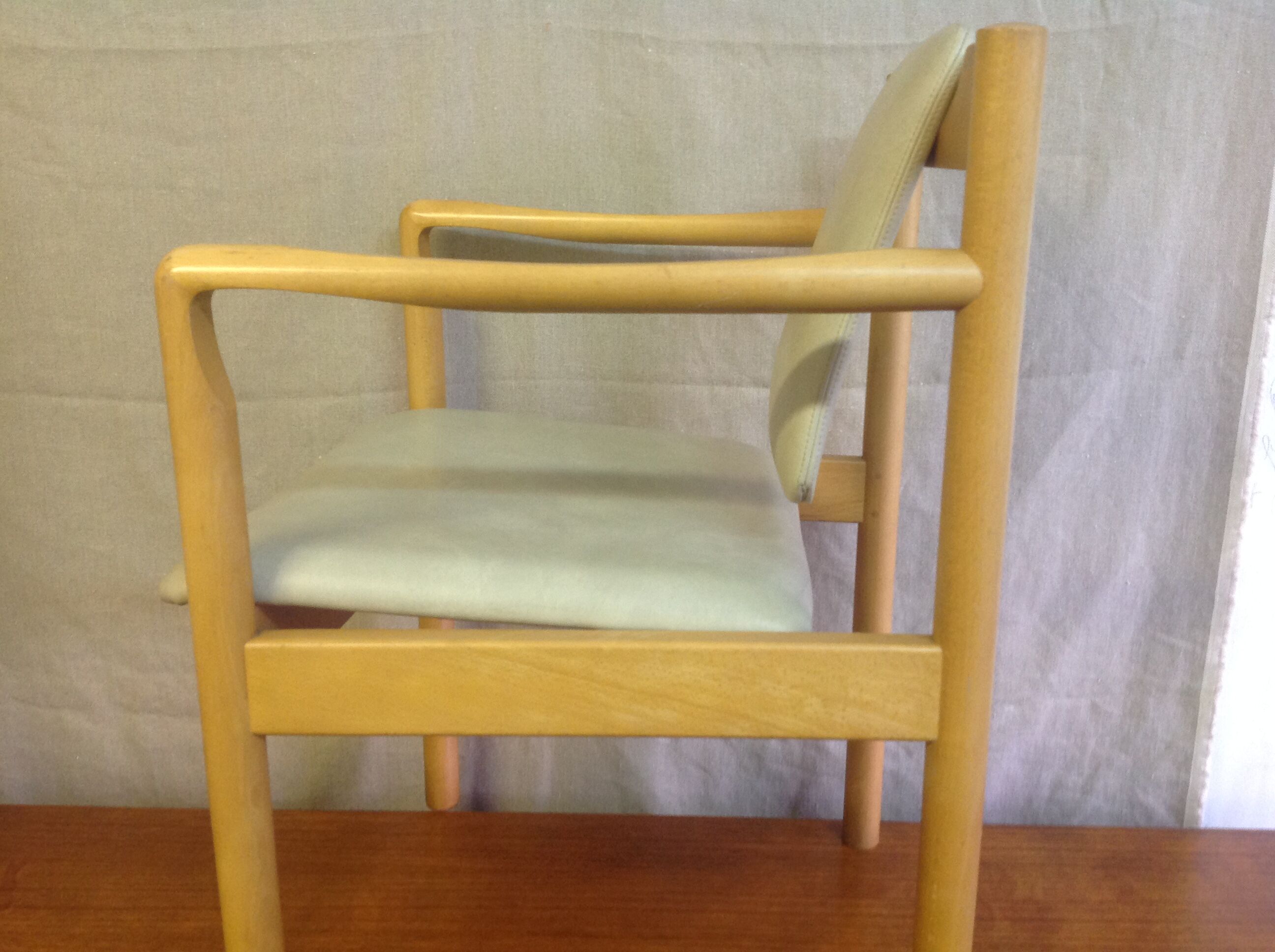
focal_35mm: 35
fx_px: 1287
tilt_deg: -15.2
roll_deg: +0.6
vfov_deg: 40.6
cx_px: 638
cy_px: 476
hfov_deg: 52.7
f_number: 2.4
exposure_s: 1/17
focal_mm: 4.28
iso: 125
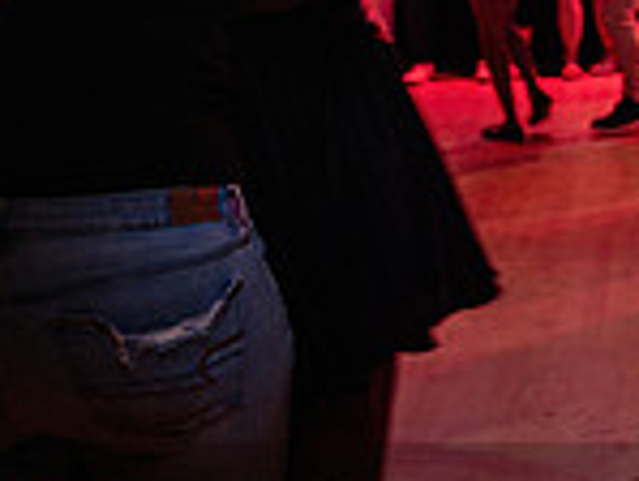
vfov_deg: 16.1
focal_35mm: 90
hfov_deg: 19.6
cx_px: 883
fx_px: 1663
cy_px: -2
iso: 1250
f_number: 2.8
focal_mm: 24
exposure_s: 1/60
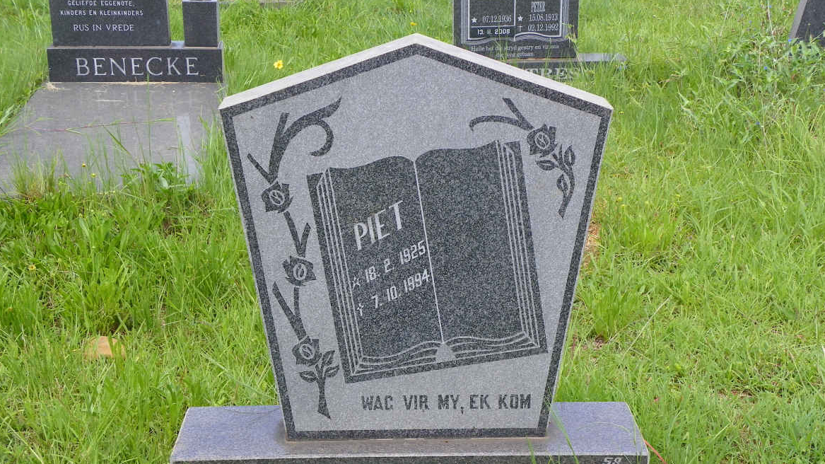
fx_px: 1422
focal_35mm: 65
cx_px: 421
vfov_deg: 18.5
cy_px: 293
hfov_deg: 32.4
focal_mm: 10.3
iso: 64
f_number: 4
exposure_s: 1/160
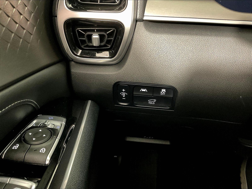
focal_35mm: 29
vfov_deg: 48.2
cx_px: 126
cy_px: 94
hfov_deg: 61.7
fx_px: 211
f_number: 1.8
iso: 500
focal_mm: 3
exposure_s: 1/24
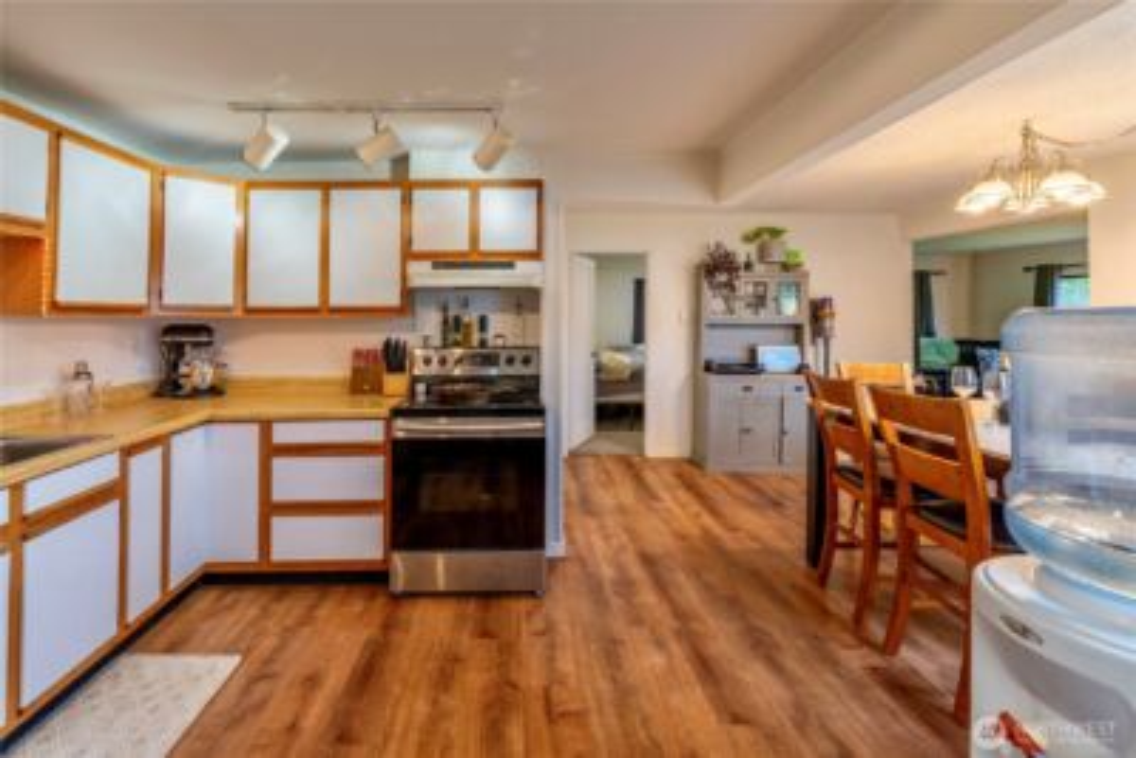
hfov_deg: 104.2
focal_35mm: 14
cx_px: 568
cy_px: 379
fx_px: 442
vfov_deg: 81.3
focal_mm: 14
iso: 320
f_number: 8
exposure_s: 1/25
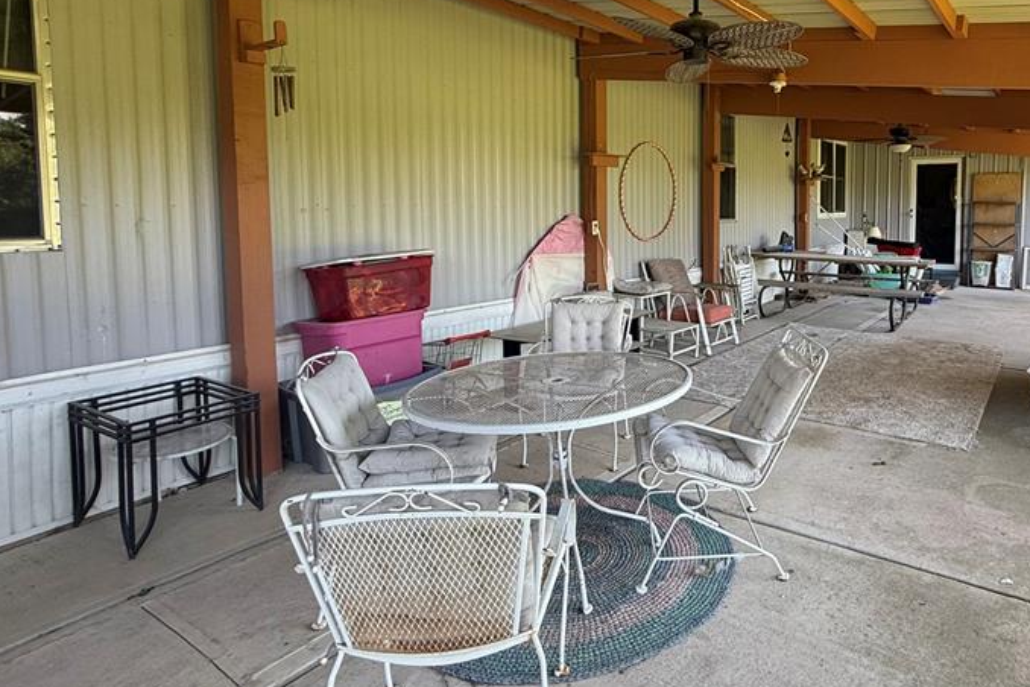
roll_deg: +0.0
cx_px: 723
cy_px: 245
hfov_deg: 75.0
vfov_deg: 56.3
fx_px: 629
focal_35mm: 22
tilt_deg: -3.3
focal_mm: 2.22
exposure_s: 1/99
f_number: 2.2
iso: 80
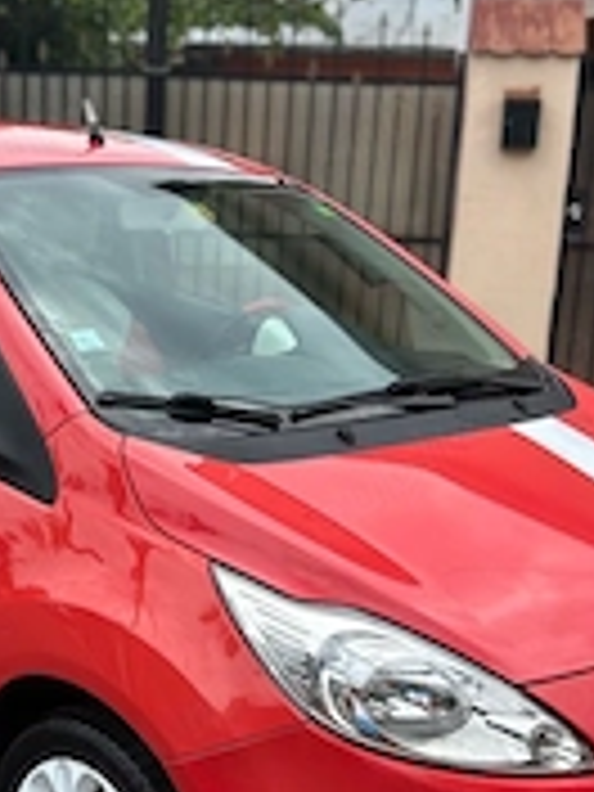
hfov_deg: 24.7
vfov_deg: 32.6
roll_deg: -3.9
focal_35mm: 59
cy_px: 490
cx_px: 189
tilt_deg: -13.8
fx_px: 1350
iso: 50
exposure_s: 1/2299
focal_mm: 5.7
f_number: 1.5
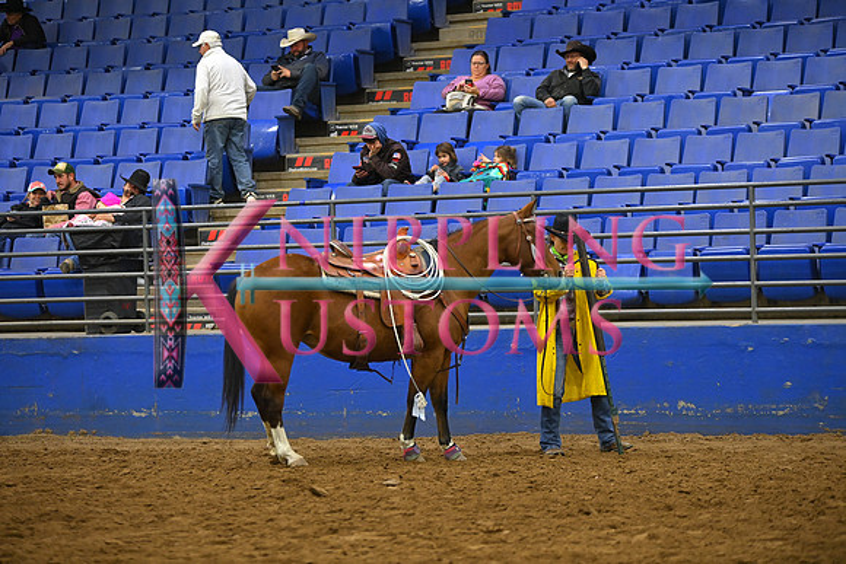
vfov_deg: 10.6
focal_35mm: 130
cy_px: 282
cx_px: 423
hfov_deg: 15.8
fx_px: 3056
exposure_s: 1/400
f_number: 2.8
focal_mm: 130
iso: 3200
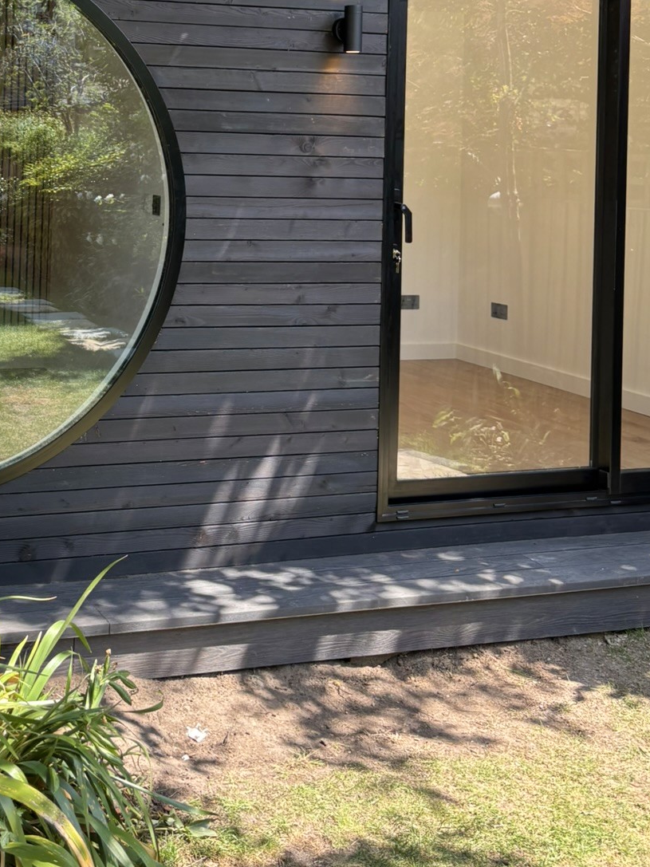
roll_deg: -1.8
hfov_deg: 28.6
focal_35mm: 49
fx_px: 1227
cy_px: 127
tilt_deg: +2.0
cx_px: 69
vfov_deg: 37.0
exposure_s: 1/196
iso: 50
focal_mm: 5.96
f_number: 1.6
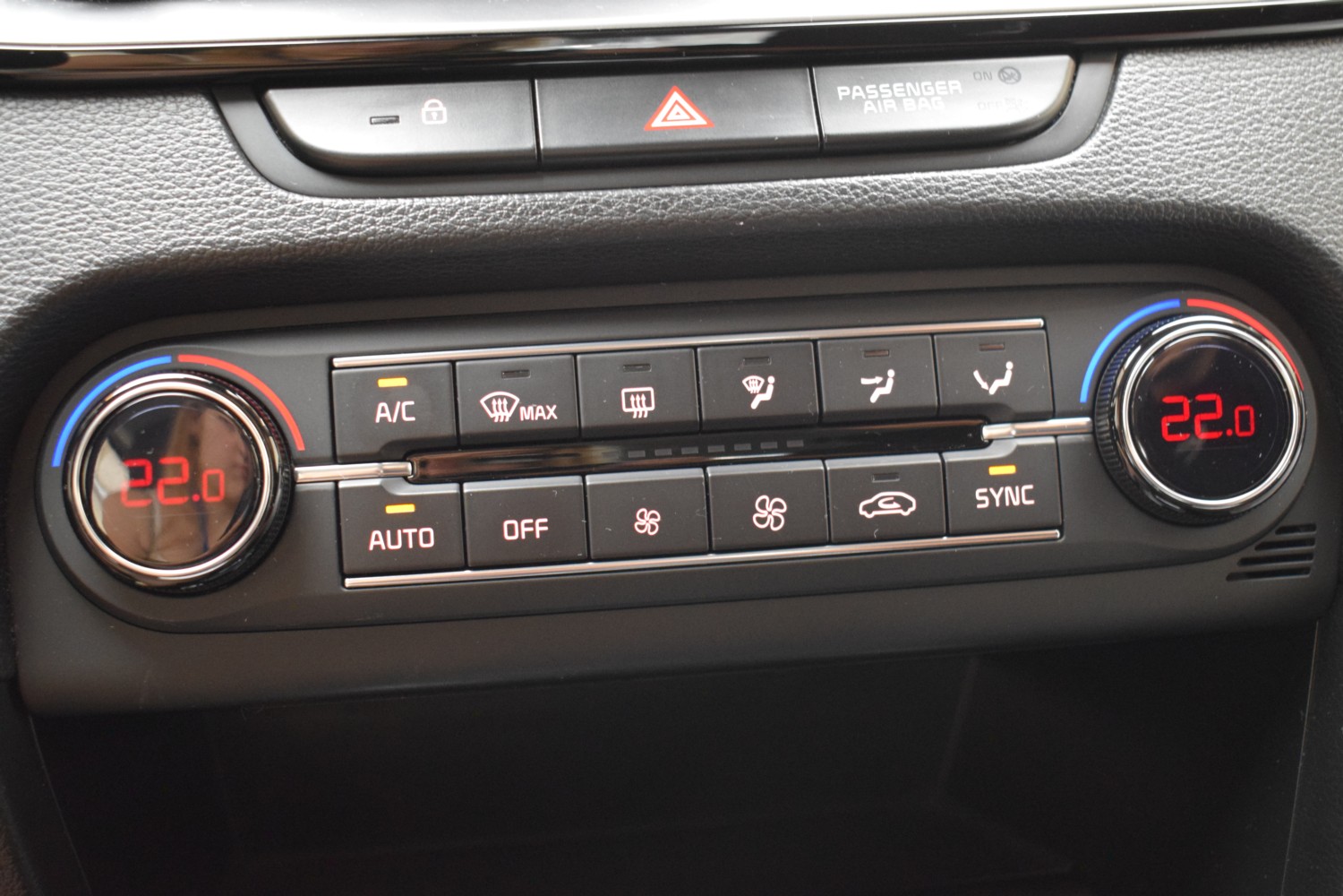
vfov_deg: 28.1
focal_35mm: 48
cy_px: 448
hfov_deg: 41.1
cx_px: 672
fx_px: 1791
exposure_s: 1/13
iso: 3200
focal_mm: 32
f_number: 4.5
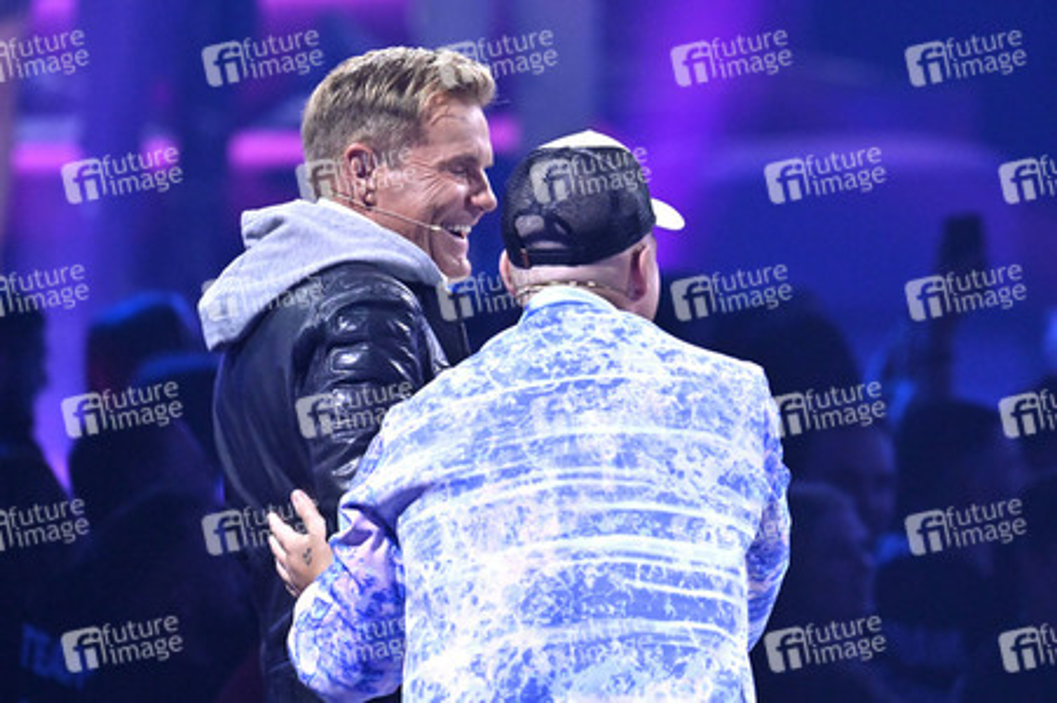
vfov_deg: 3.4
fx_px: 11736
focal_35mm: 400
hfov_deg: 5.2
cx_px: 528
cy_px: 352
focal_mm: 400
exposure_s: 1/640
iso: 5000
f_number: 5.6
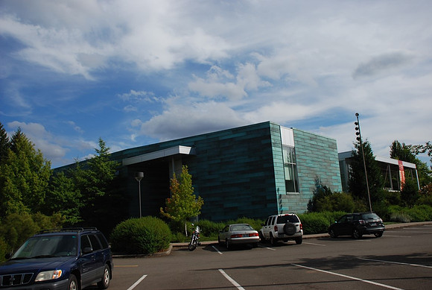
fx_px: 361
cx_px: 216
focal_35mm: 30
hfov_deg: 61.8
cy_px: 145
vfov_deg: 43.8
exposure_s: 1/2000
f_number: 4.5
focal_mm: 20
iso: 200
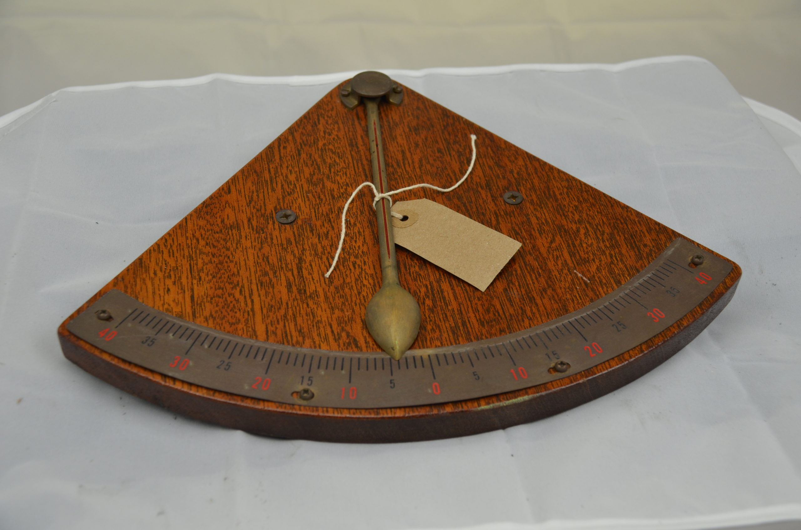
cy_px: 265
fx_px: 1066
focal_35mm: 48
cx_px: 400
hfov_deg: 41.2
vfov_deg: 28.0
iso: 400
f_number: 5.6
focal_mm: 32
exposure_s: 1/125
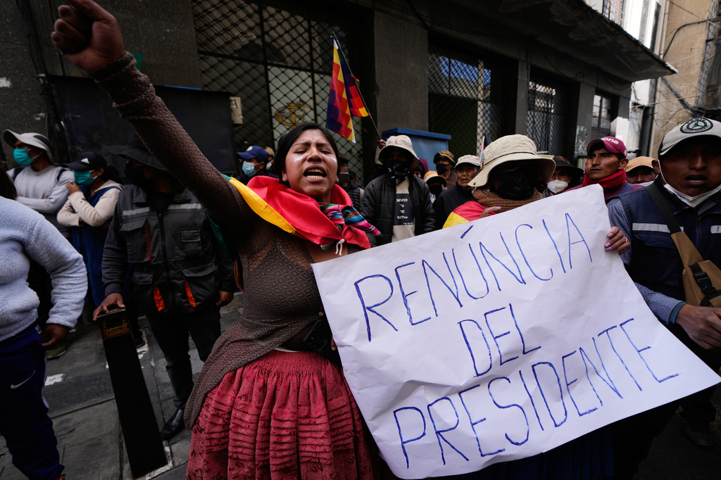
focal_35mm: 16
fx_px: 320
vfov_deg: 73.7
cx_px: 360
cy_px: 240
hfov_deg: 96.8
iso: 200
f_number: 3.5
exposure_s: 1/640
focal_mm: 16
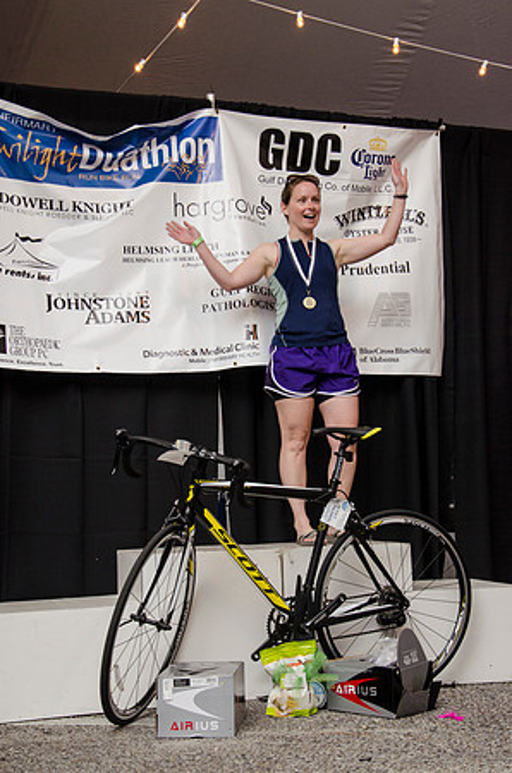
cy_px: 386
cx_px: 256
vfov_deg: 35.1
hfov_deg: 23.7
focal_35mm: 57
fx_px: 1222
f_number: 5.6
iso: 800
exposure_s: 1/80
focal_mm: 38
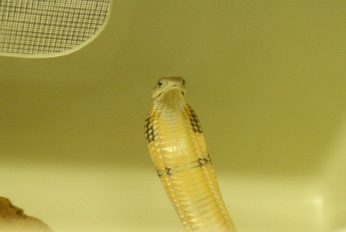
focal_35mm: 112
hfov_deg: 18.1
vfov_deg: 12.2
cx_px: 173
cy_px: 116
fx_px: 1083
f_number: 3.5
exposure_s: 1/50
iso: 1600
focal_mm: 75
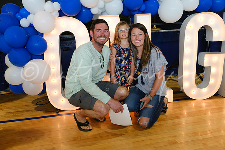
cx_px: 112
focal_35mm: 28
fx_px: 175
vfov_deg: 46.4
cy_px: 75
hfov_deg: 65.5
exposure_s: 1/125
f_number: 4
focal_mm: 18.7
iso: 1600
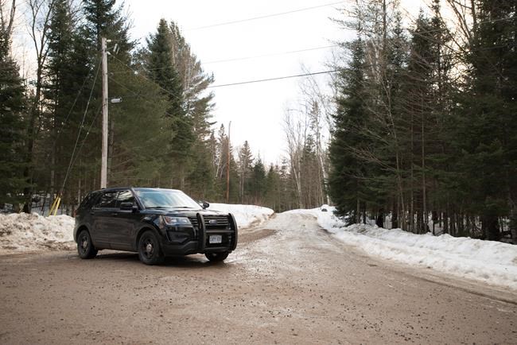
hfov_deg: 54.4
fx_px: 503
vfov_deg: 37.9
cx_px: 258
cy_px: 172
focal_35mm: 35
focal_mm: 35
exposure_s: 1/1000
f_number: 4
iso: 800
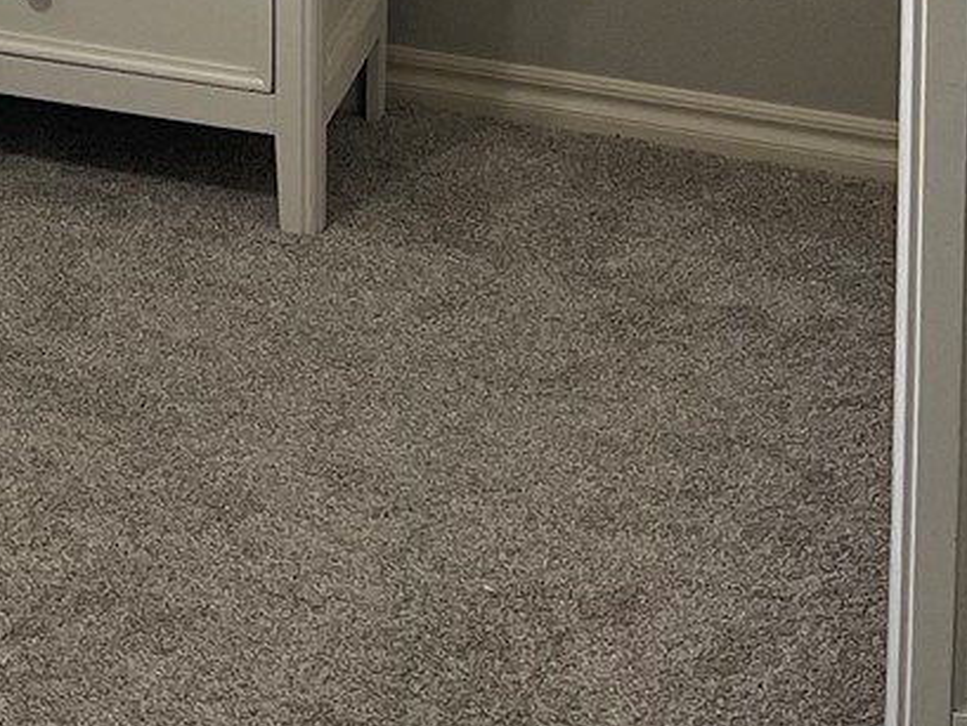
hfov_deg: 14.2
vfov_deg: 11.0
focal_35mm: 122
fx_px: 3409
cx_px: -794
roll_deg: +1.7
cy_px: -752
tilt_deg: -6.4
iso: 80
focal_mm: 5.1
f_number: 1.6
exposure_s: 1/120
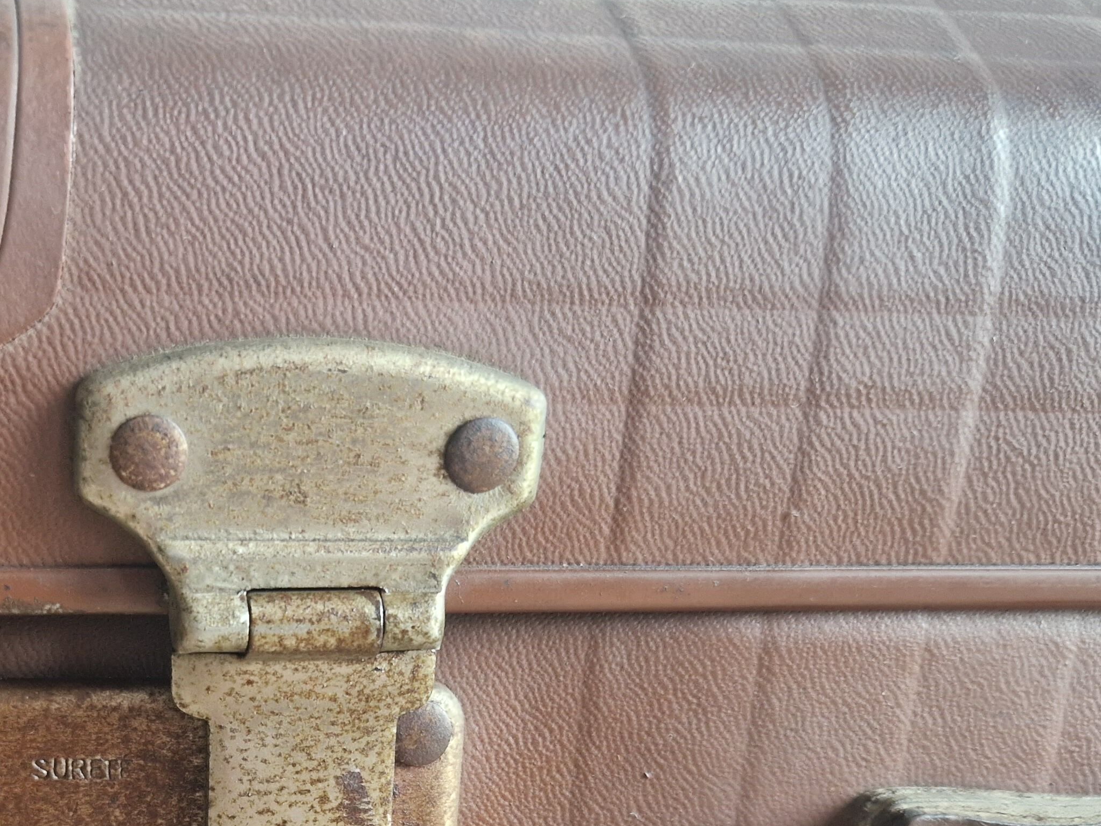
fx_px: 1431
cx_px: 267
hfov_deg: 40.8
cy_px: 758
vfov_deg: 30.6
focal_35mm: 45
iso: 500
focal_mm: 5.4
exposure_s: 1/100
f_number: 1.8
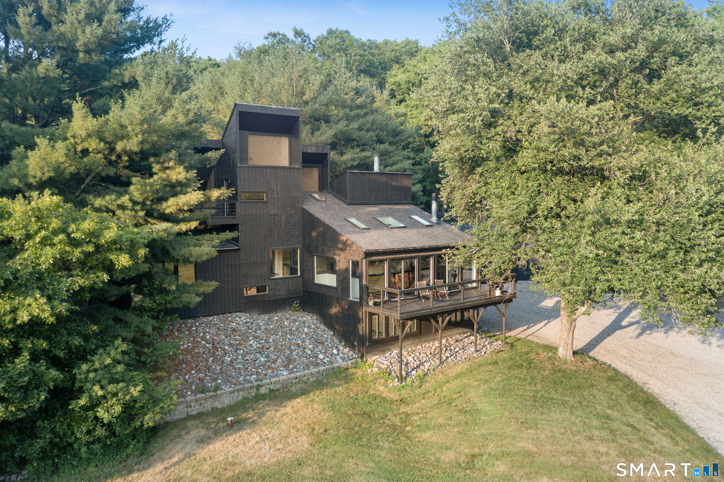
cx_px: 362
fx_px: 563
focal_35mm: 28
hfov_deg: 65.5
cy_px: 241
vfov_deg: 46.4
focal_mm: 10.26
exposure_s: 1/5
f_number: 2.8
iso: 100
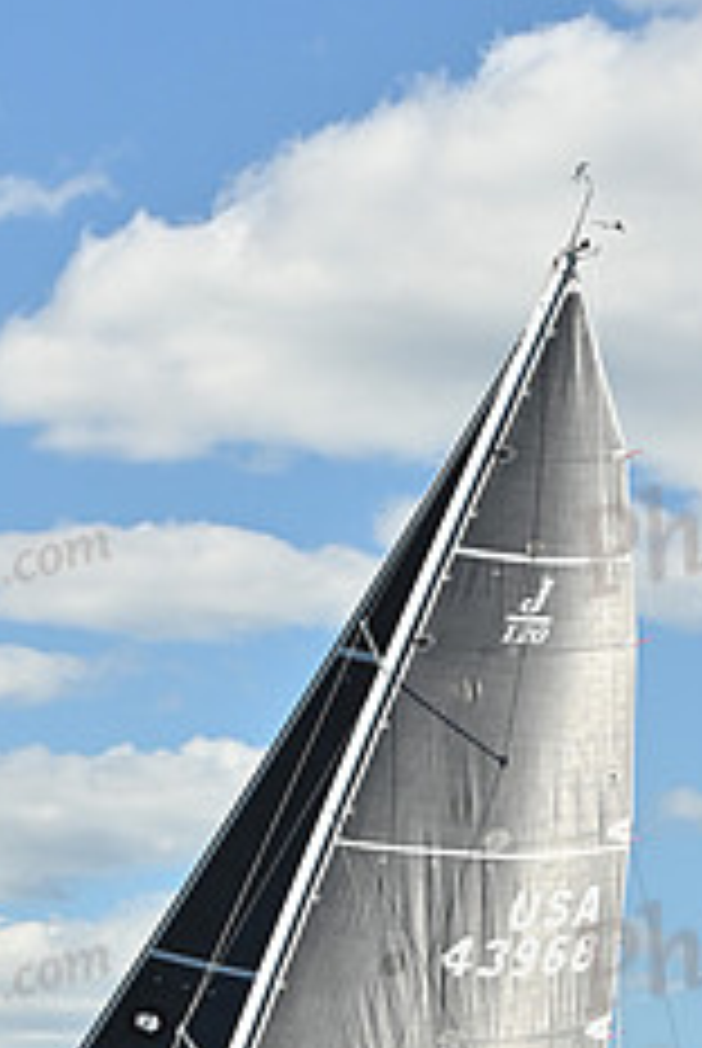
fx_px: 5074
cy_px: 1196
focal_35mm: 174
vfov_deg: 11.6
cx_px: 344
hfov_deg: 7.9
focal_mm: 70
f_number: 6.3
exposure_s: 1/1600
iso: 320
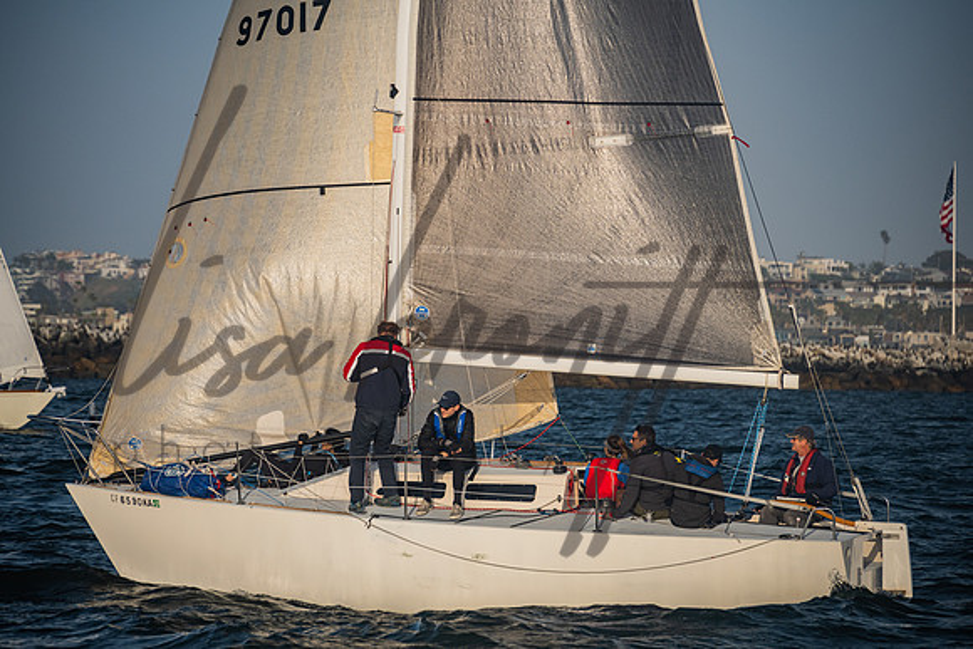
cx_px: 486
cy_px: 324
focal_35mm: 200
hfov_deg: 10.3
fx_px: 5407
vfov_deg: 6.9
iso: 400
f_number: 6.3
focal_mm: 200
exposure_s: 1/1600
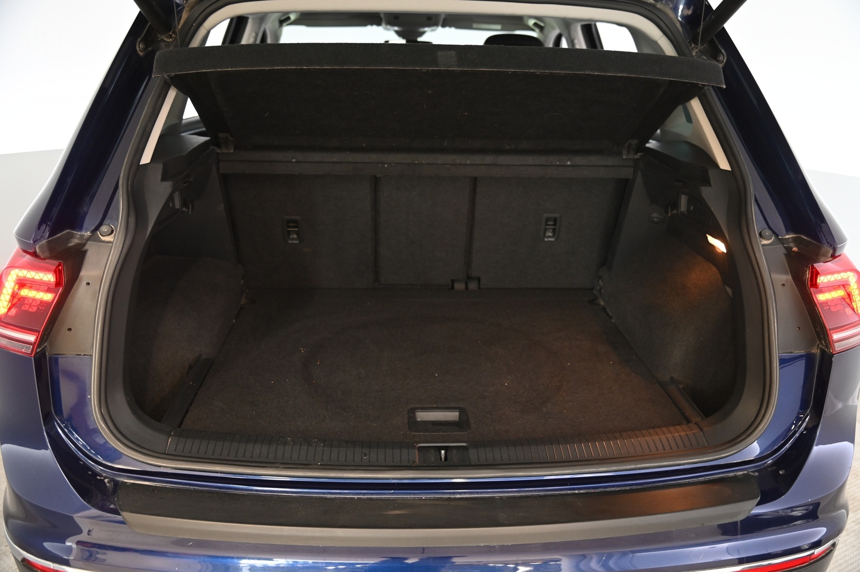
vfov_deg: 41.1
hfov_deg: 58.8
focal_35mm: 32
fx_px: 764
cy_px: 286
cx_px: 430
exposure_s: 1/40
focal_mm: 32
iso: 2000
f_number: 4
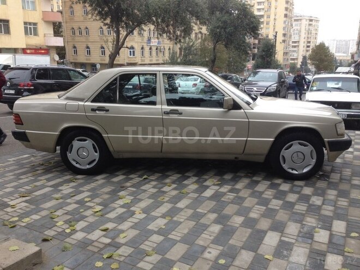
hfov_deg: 55.4
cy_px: 135
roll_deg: -0.2
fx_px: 343
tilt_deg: -12.4
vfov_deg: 42.9
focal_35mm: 33
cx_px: 180
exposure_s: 1/120
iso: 80
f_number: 2.4
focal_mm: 4.12
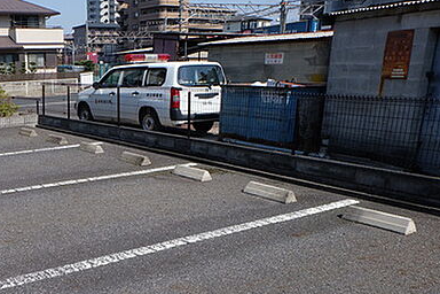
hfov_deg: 45.7
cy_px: 227
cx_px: 80
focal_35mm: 40
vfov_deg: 32.6
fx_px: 489
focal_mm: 16
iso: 200
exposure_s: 1/400
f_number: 8
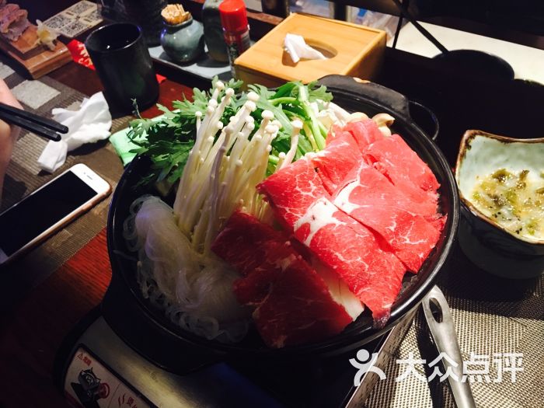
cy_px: 204
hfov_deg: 61.7
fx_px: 456
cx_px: 272
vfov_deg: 48.2
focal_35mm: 29
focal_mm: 4.15
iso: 200
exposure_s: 1/20
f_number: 2.2
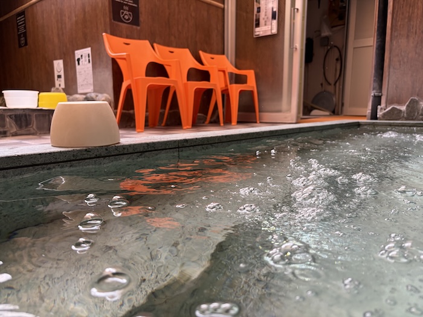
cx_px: 212
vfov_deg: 53.1
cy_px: 158
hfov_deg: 67.3
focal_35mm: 26
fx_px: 318
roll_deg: -0.4
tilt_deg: -8.0
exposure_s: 1/118
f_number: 1.6
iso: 125
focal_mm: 5.96
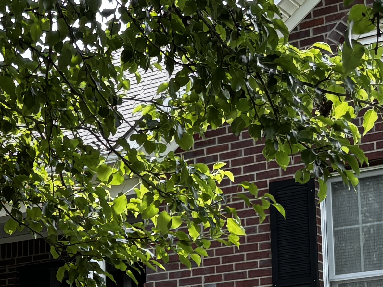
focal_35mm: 126
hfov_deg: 15.1
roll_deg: -0.4
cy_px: 311
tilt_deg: +9.1
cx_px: -66
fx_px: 1394
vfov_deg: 11.6
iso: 50
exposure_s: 1/408
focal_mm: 5.96
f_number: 1.6
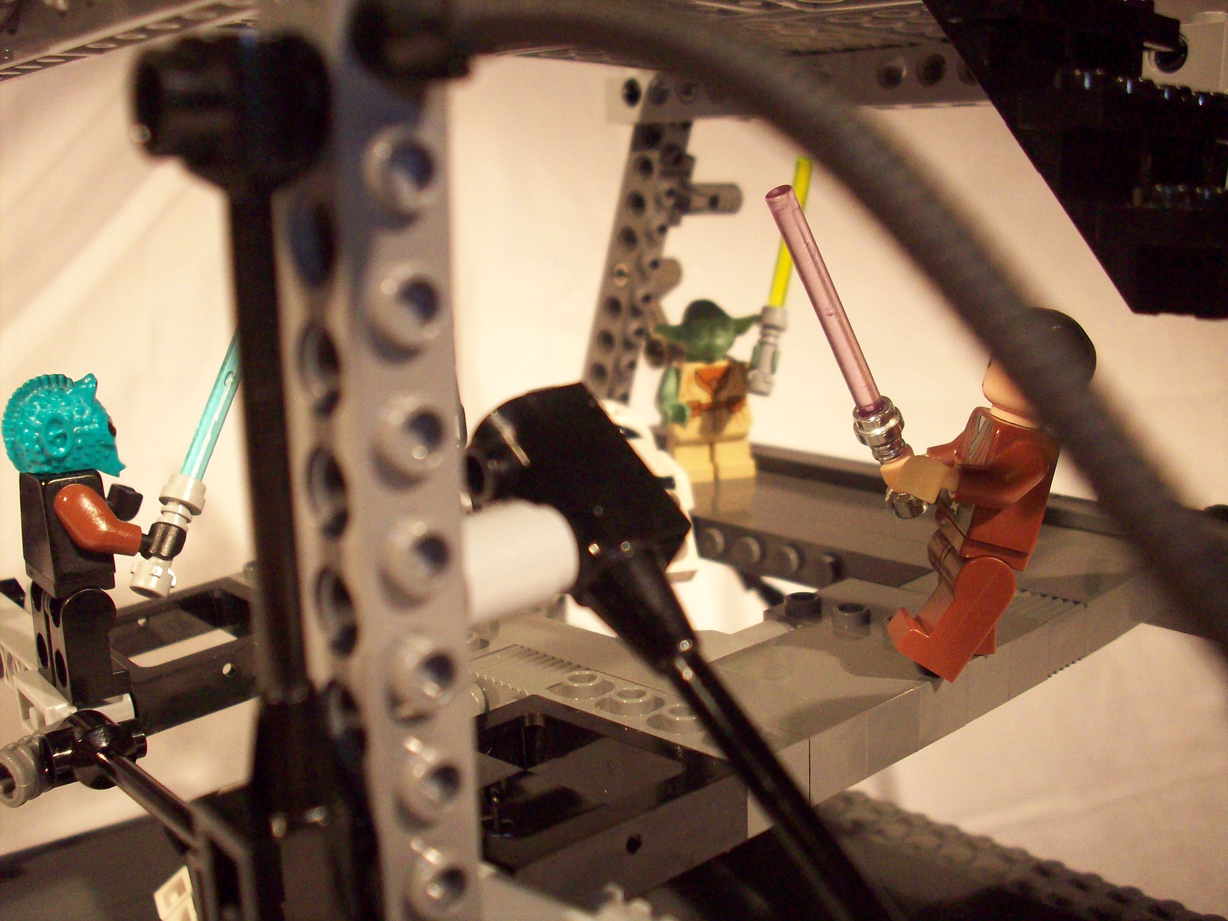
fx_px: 1313
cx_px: 614
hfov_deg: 50.1
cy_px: 460
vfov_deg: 38.7
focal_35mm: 37
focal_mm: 6.2
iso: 200
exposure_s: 1/534
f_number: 2.8
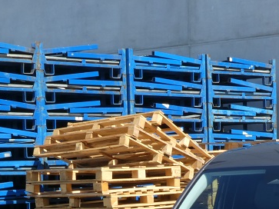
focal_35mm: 141
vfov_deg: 10.4
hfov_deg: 14.0
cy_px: 230
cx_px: 187
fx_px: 1136
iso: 80
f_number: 8
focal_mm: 9
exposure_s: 1/100
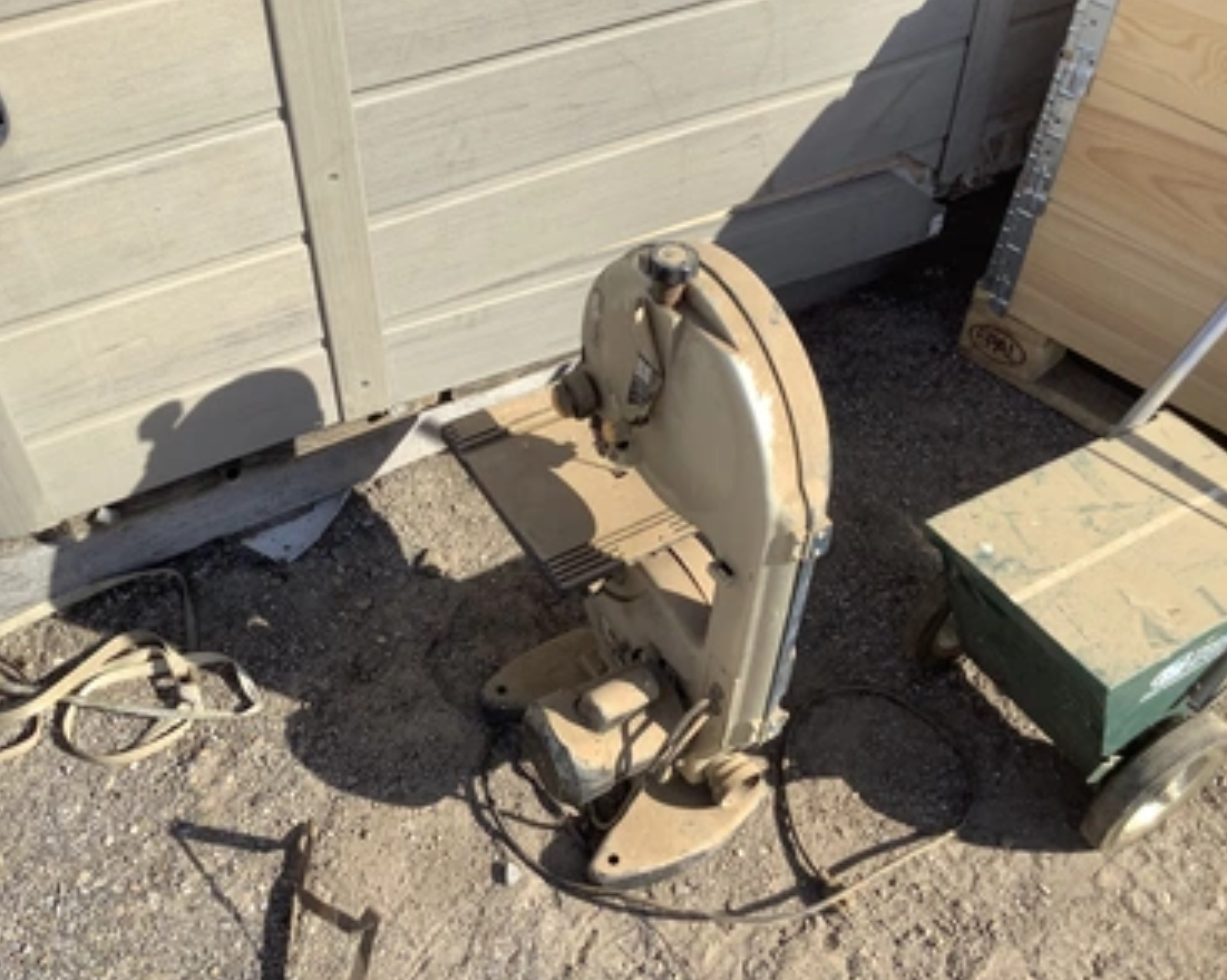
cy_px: 492
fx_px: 1197
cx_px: 585
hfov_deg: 54.2
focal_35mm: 33
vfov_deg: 44.5
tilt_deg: -48.3
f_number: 2.4
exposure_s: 1/905
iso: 25
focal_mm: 3.3
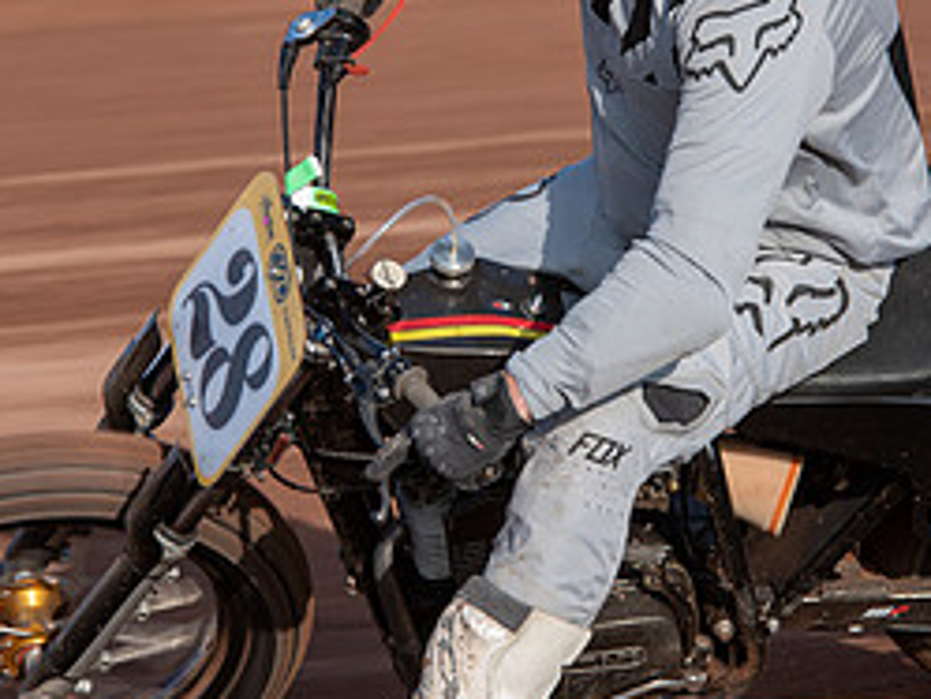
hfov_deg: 5.1
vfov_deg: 3.8
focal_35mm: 392
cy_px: 245
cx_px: 561
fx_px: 10548
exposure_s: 1/200
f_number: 5.6
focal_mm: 175
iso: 100
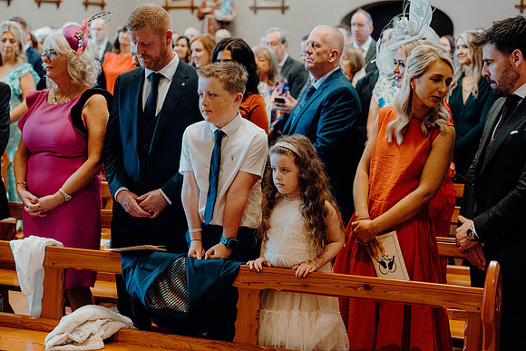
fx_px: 1023
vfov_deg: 19.5
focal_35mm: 70
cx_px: 263
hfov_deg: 28.8
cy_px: 176
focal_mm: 70
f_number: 3.2
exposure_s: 1/160
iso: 5000
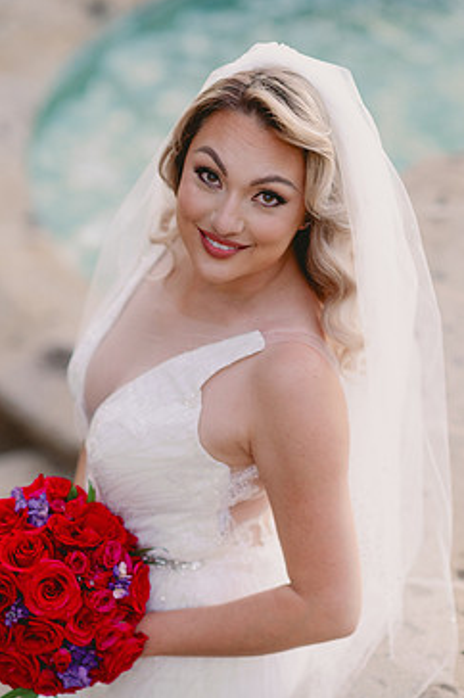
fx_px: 2034
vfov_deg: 19.5
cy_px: 410
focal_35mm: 105
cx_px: 223
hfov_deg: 13.0
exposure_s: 1/125
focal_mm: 85
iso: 1600
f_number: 2
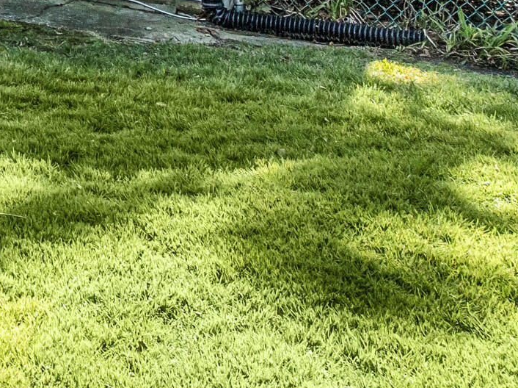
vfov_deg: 12.7
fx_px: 1525
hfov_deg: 15.5
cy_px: -387
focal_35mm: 102
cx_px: -503
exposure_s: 1/1250
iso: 250
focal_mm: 12.29
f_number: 2.8
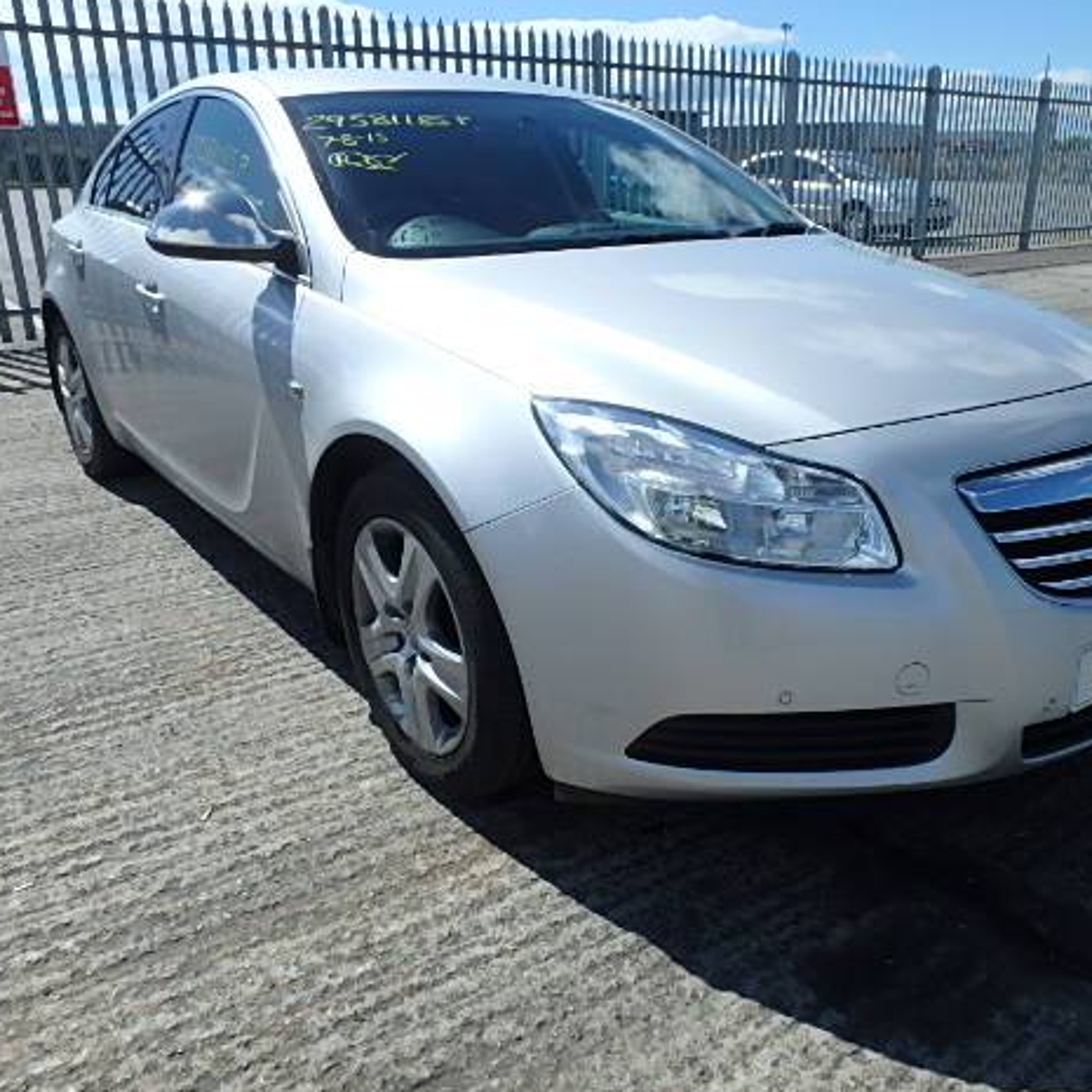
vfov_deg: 57.3
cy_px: 552
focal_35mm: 28
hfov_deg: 57.1
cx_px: 611
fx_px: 999
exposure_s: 1/500
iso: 125
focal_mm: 4
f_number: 6.3
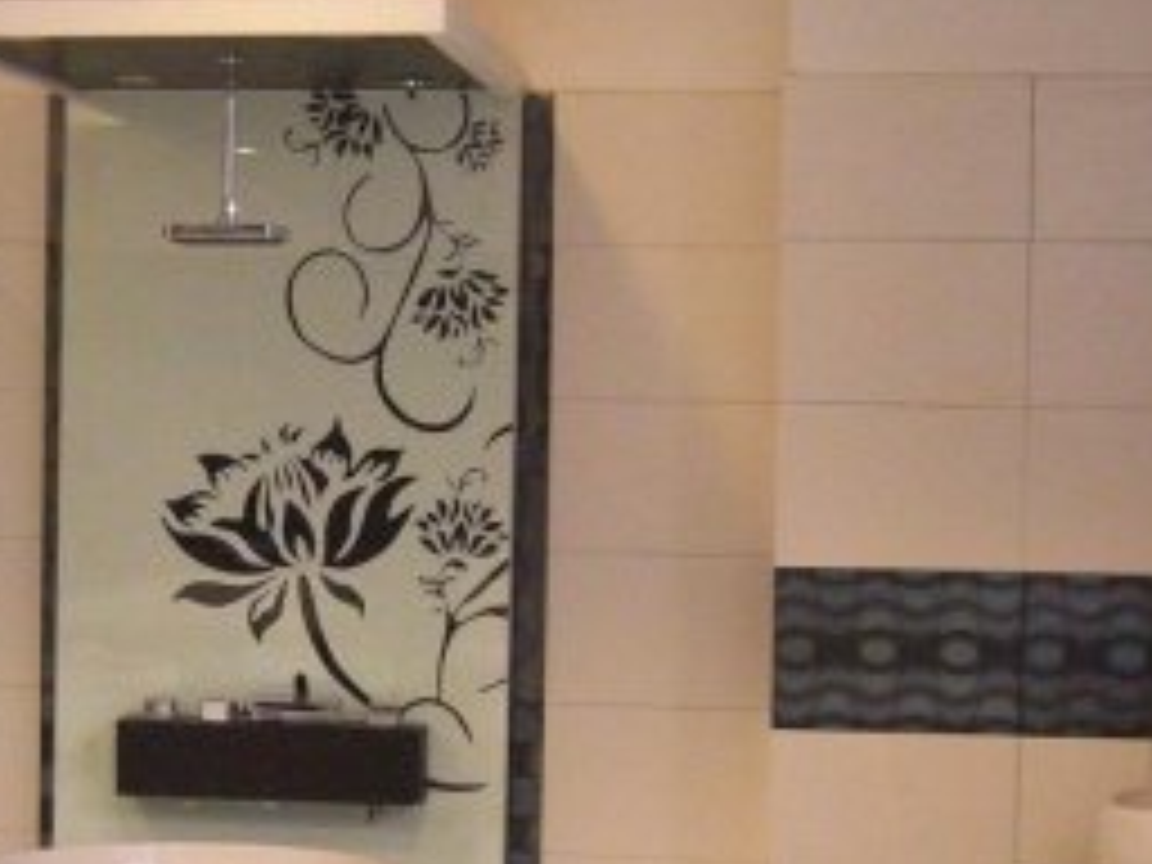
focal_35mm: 95
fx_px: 3162
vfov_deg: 15.5
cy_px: 531
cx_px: 184
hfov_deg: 20.4
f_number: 2.8
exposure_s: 1/80
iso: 800
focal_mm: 7.9
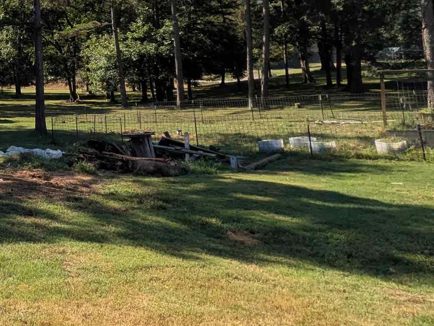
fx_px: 527
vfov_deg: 32.4
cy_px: 24
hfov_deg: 34.7
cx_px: -100
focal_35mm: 42
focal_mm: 1.83
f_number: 2.2
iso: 51
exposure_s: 1/3704
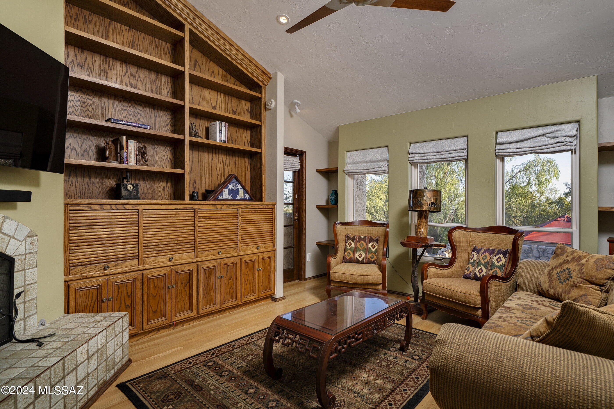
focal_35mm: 17
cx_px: 307
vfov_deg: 70.4
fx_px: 290
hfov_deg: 93.3
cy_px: 204
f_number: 7.1
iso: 200
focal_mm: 17
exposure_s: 1/80
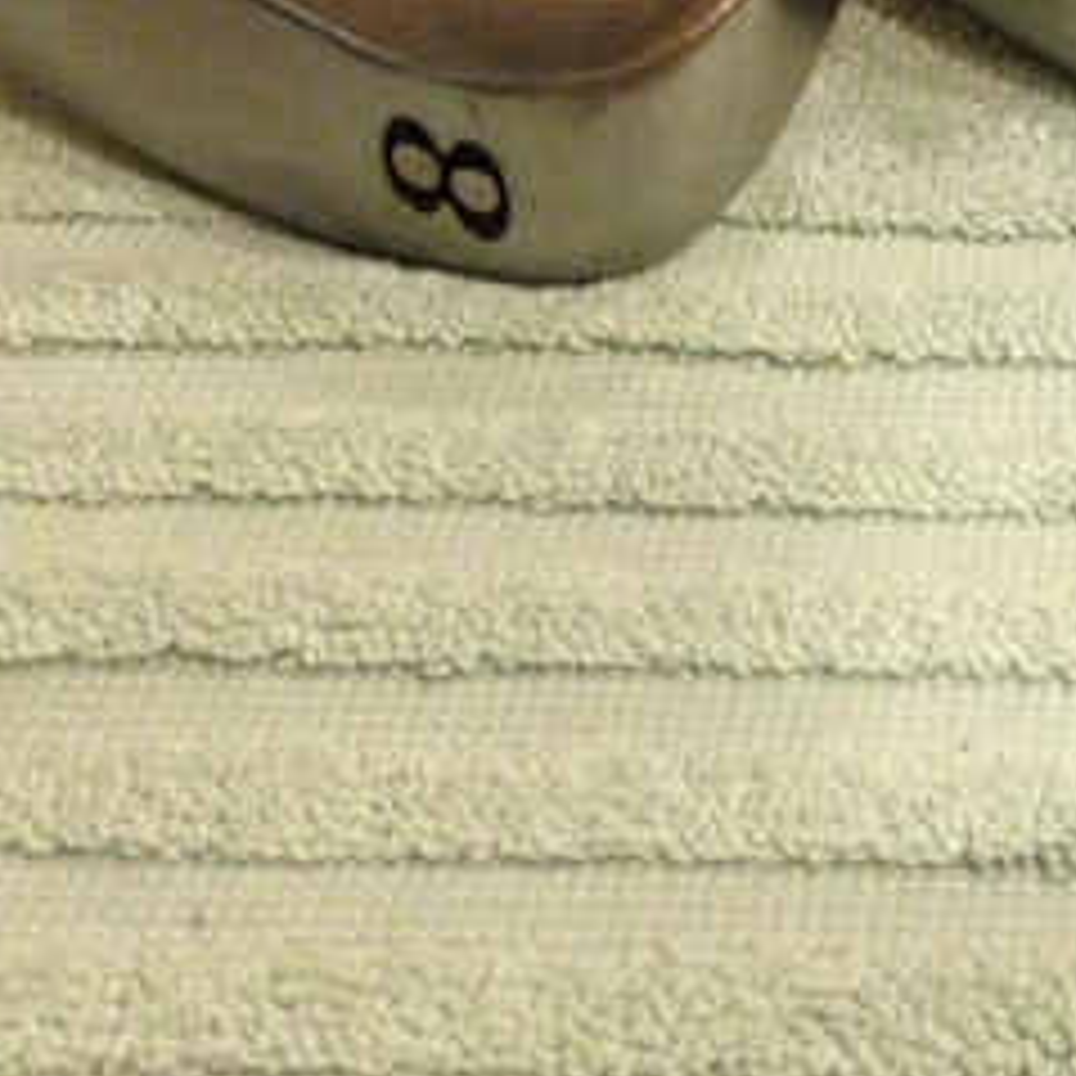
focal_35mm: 78
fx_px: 2743
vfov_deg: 21.8
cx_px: 1328
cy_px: 140
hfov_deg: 20.6
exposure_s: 1/15
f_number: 2.4
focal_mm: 4.13
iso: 400
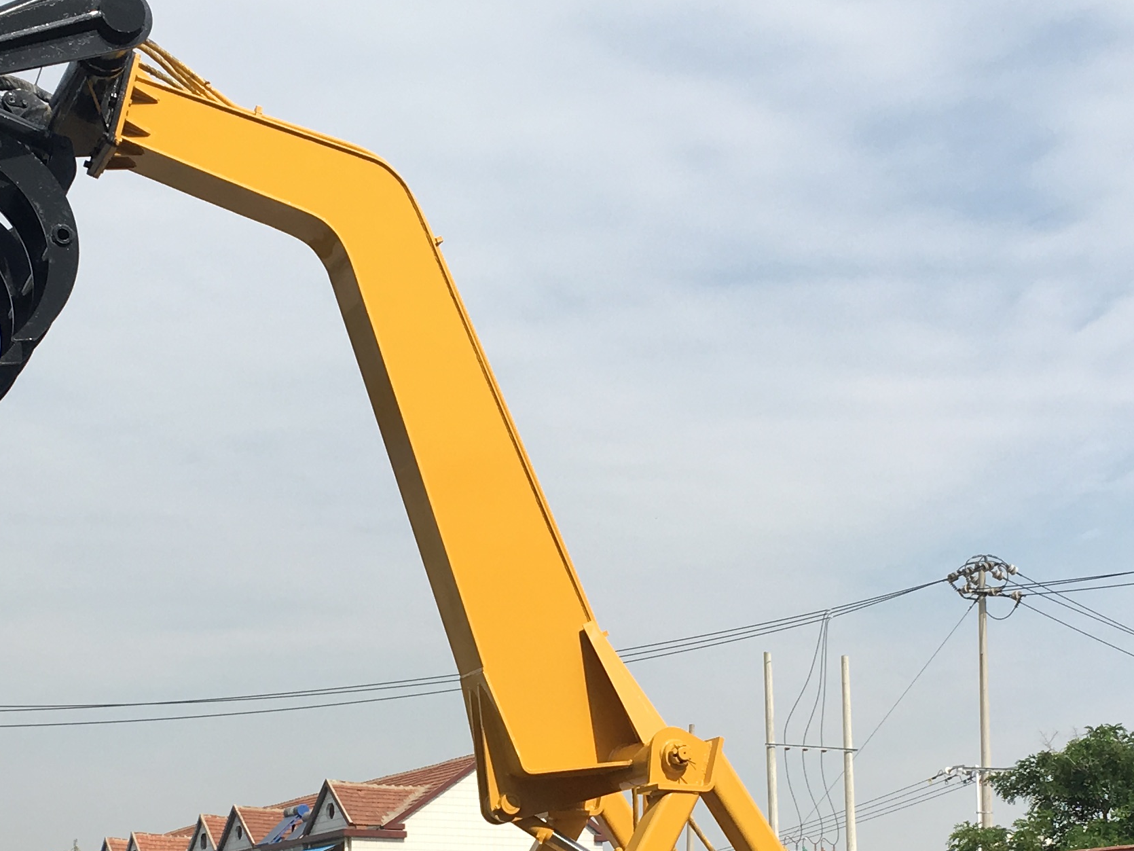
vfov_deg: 20.5
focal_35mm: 70
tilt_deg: +5.9
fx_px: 2293
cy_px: 783
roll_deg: -0.5
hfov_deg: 27.7
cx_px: 425
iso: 25
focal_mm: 4.15
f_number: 2.2
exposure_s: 1/1672
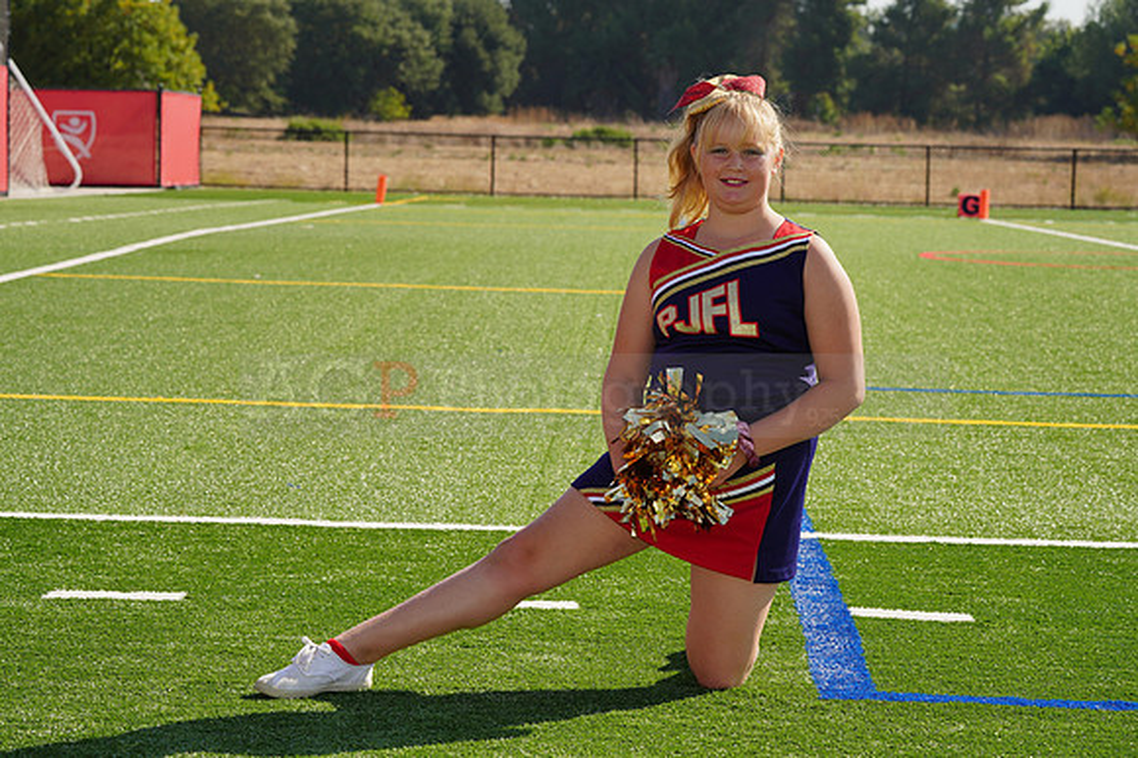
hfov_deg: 16.9
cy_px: 379
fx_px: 3823
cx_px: 569
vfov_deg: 11.3
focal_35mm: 121
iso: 100
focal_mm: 121
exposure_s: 1/160
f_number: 11
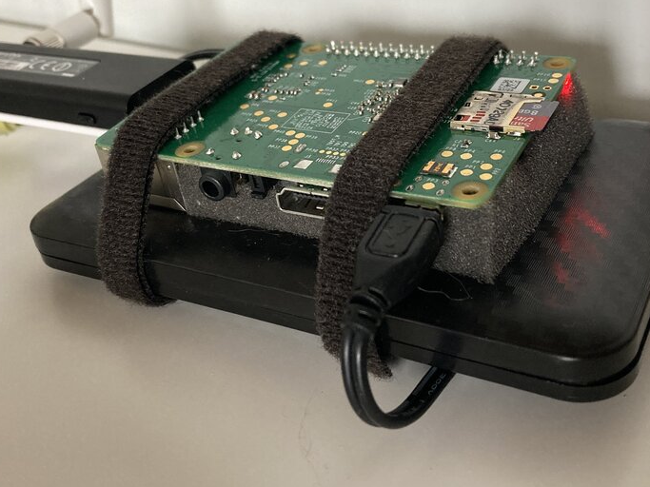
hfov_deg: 44.8
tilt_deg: -27.1
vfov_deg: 34.1
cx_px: 337
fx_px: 789
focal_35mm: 42
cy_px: 177
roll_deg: +7.0
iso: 250
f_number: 1.8
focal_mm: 3.99
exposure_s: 1/60
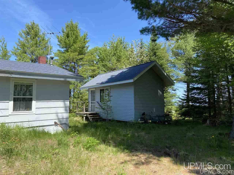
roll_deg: +0.3
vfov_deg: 53.1
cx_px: 117
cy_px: 88
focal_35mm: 26
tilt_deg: +5.3
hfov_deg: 67.3
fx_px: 176
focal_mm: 4.25
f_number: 1.8
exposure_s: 1/1135
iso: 32
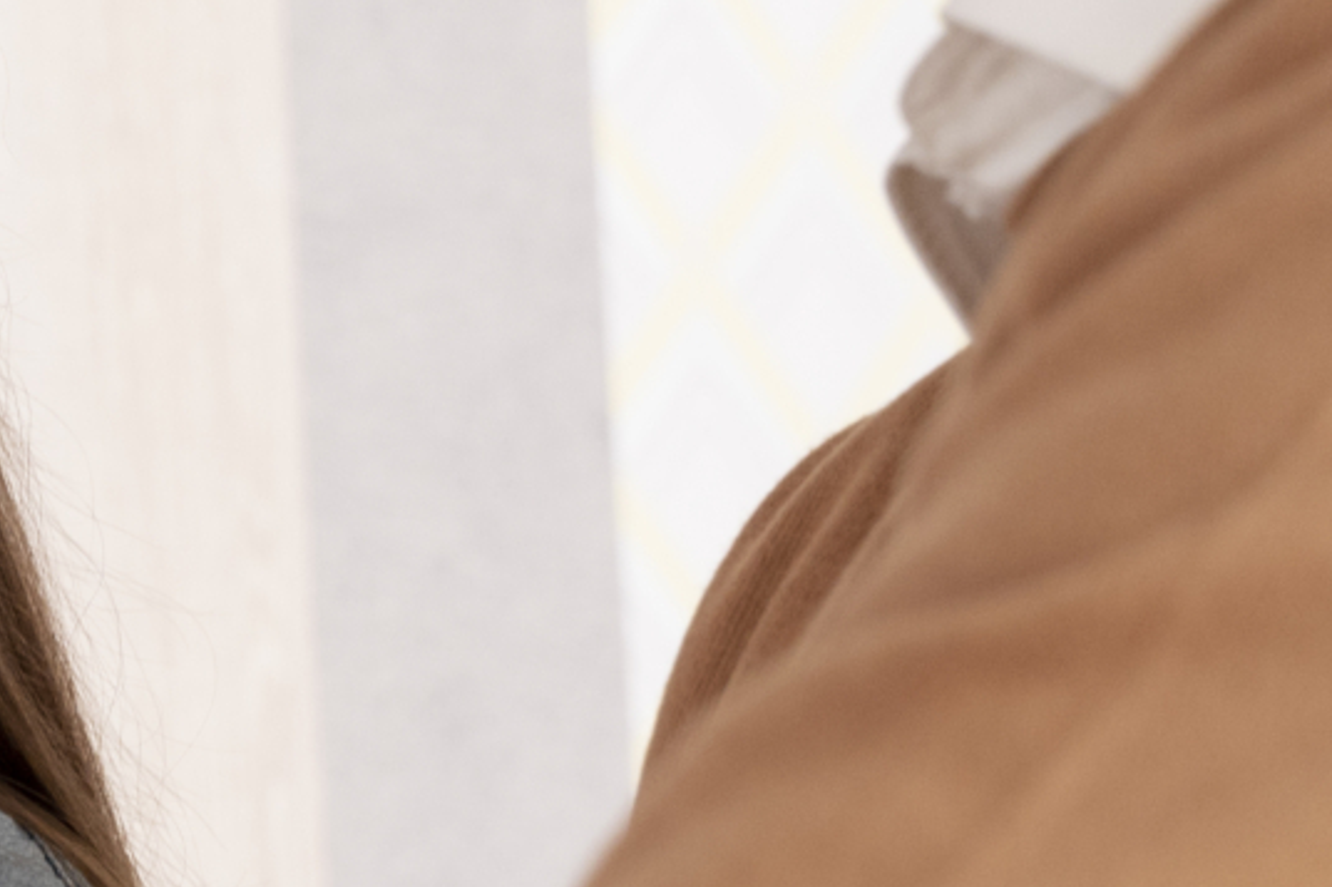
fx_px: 6717
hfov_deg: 10.7
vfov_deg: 7.6
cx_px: -1009
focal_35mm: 182
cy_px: 252
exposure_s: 1/320
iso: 1000
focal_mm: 48.7
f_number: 4
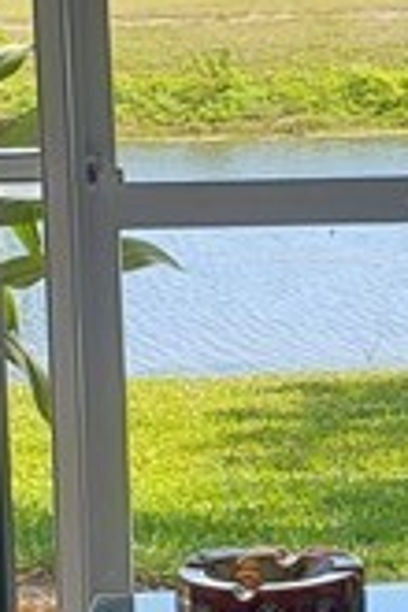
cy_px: 274
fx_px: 2856
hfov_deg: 8.2
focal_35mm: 168
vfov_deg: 12.2
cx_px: 334
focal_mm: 4.3
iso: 50
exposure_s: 1/214
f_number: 2.4
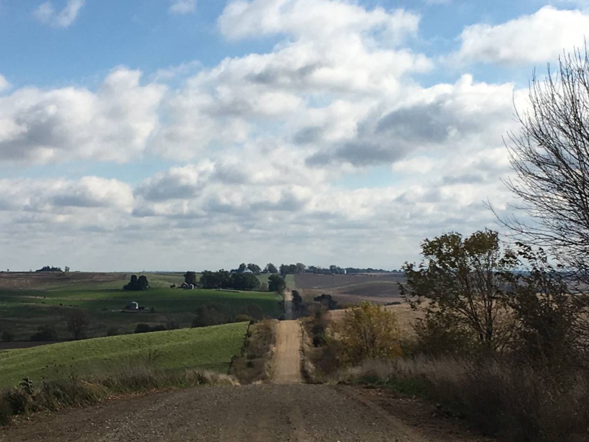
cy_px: 221
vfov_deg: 48.2
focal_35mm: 29
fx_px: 493
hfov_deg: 61.7
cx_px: 294
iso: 25
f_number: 2.2
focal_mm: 4.15
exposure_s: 1/3205
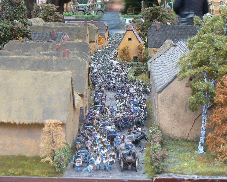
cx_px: 118
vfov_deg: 17.7
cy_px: 91
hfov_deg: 22.0
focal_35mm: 87
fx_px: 584
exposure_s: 1/4
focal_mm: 11.4
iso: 80
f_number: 3.2
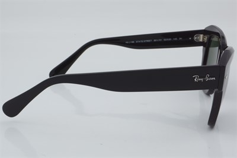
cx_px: 118
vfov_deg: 18.2
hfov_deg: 27.0
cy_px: 79
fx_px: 493
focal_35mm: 75
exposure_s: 1/4
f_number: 29
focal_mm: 50
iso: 100
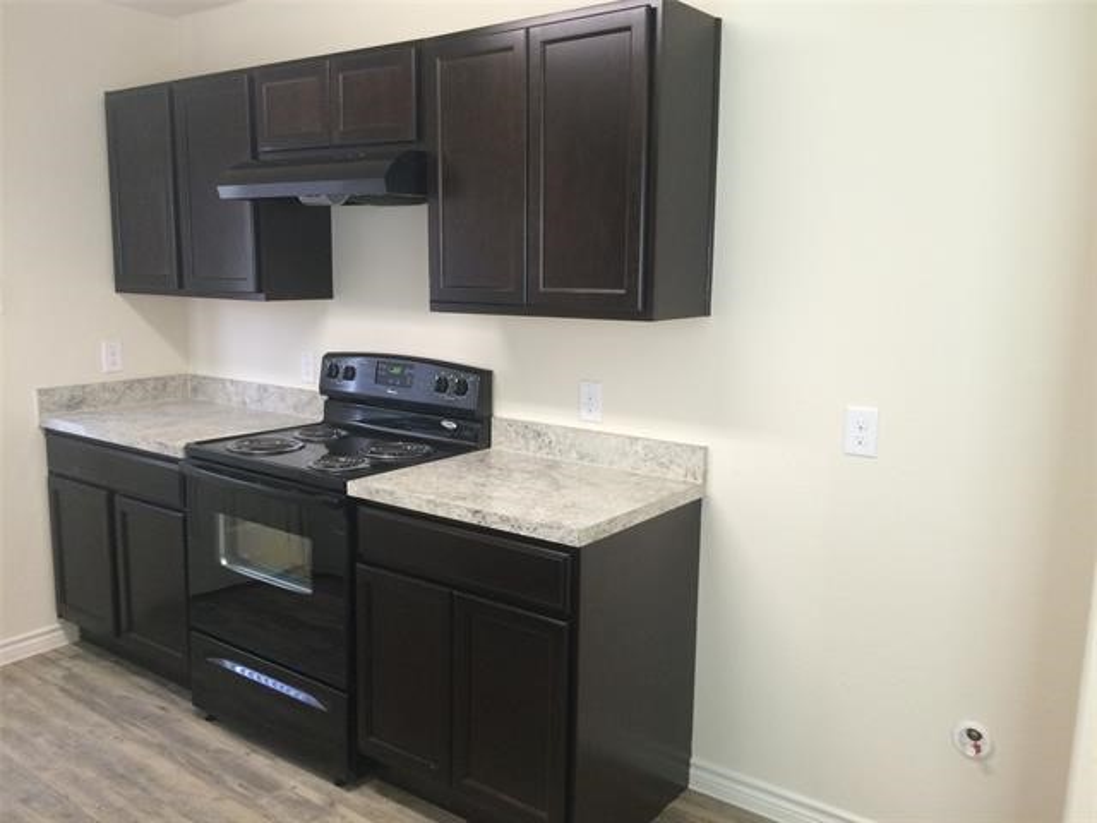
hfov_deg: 61.7
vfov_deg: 48.2
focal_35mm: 29
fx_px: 919
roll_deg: -0.3
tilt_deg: -10.5
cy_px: 412
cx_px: 548
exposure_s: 1/30
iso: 125
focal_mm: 4.15
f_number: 2.2
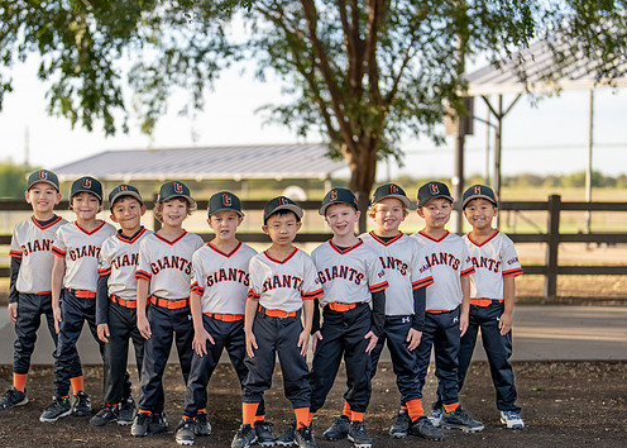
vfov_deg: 20.1
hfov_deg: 27.8
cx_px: 247
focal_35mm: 71
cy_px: 266
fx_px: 1264
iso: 100
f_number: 1.2
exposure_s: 1/1000
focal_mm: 50
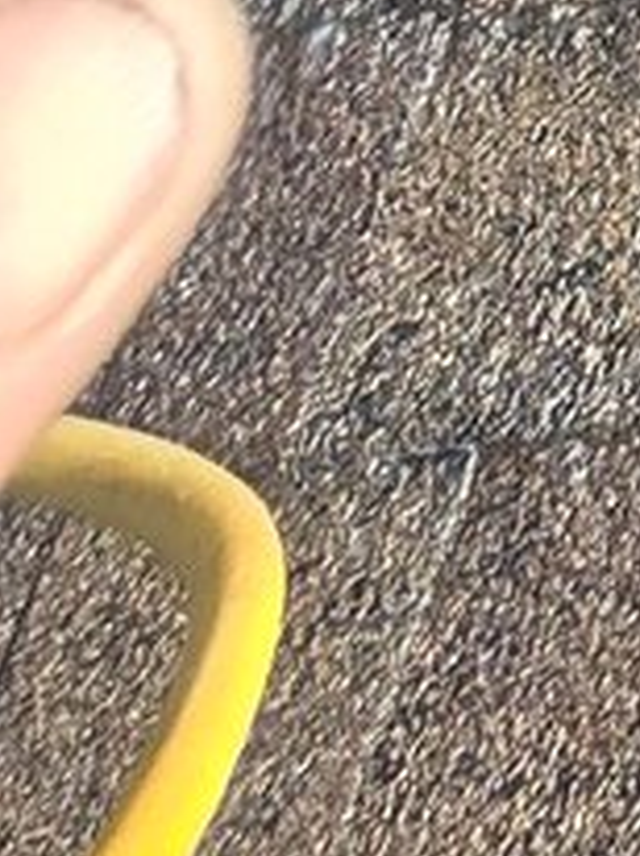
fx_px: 2495
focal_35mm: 101
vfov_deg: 9.6
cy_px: -2134
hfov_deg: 8.8
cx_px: 2356
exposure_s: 1/781
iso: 50
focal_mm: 2.2
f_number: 2.2
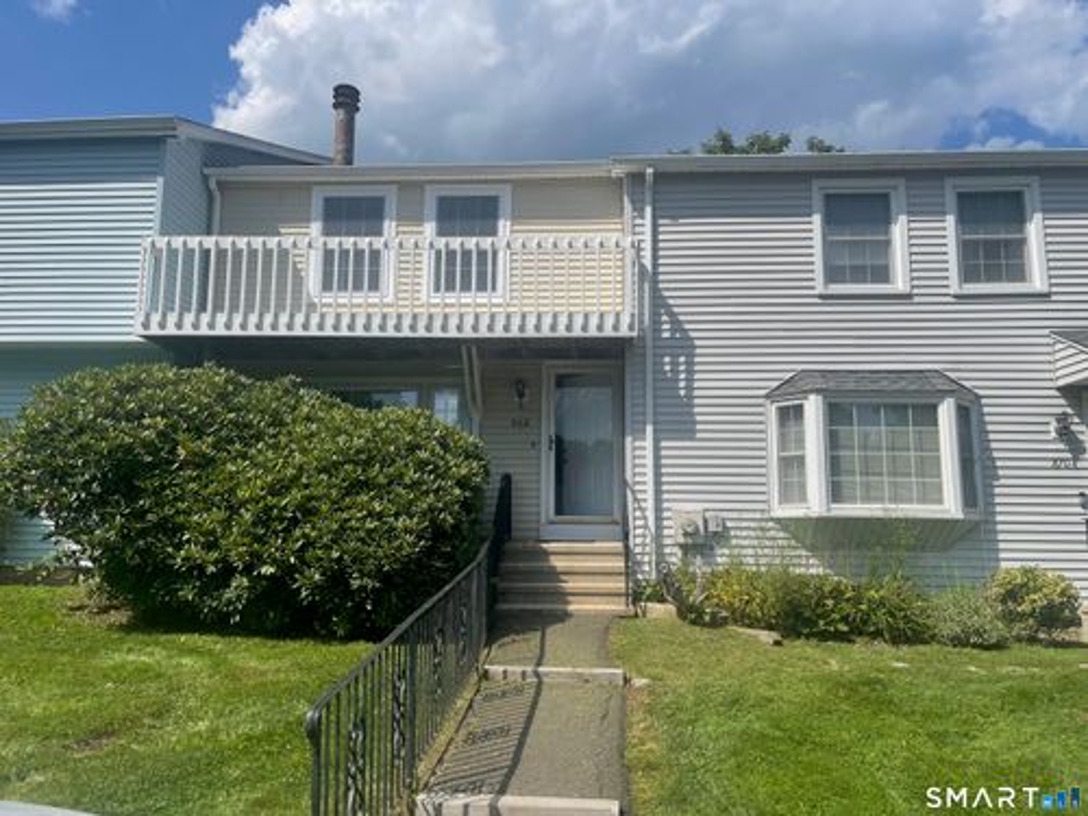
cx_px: 544
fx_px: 786
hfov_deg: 69.4
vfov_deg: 54.9
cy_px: 408
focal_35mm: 25
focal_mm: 5.1
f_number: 1.6
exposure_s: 1/5128
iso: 32
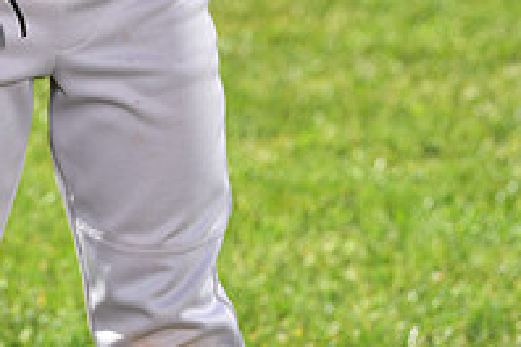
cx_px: 38
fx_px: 4457
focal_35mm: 308
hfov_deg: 6.7
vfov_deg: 4.4
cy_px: -405
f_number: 5.6
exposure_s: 1/250
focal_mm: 105
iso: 100
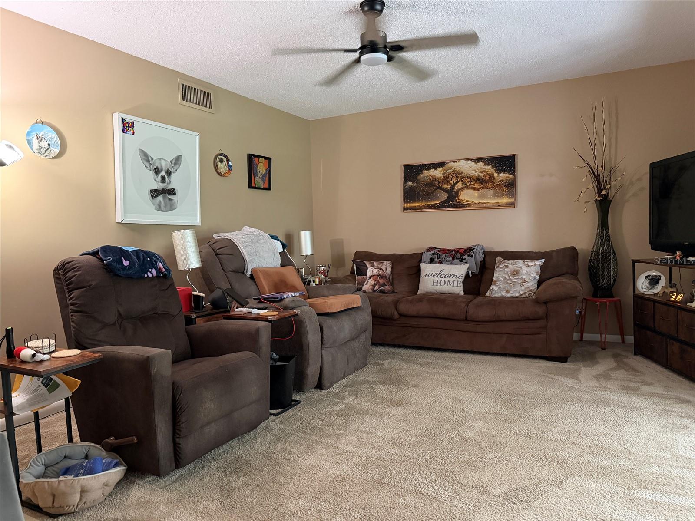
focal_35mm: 24
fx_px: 482
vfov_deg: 56.8
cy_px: 260
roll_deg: +2.7
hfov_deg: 71.6
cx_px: 348
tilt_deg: -2.8
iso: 800
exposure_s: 1/40
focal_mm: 6.76
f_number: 1.78
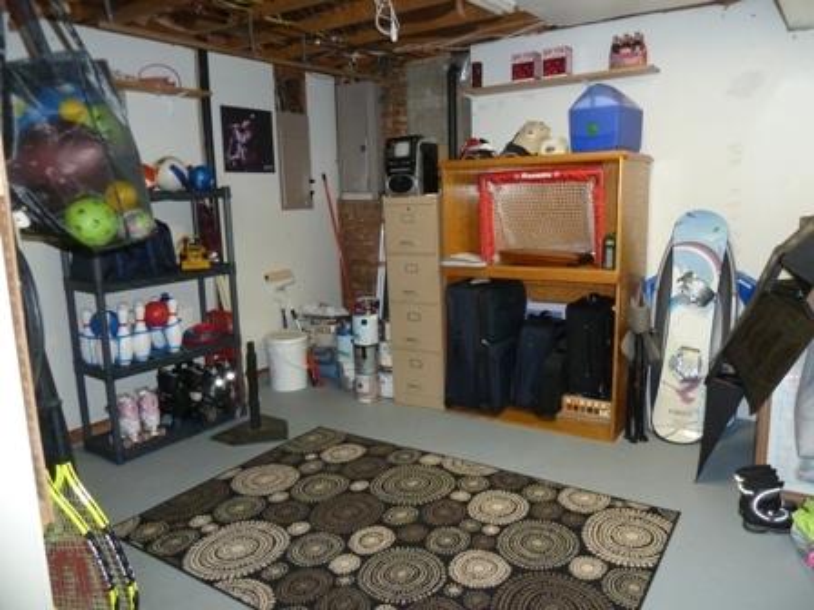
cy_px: 305
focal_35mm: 25
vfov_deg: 54.9
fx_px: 588
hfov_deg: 69.4
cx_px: 407
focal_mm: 4.1
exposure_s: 1/30
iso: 400
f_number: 3.3
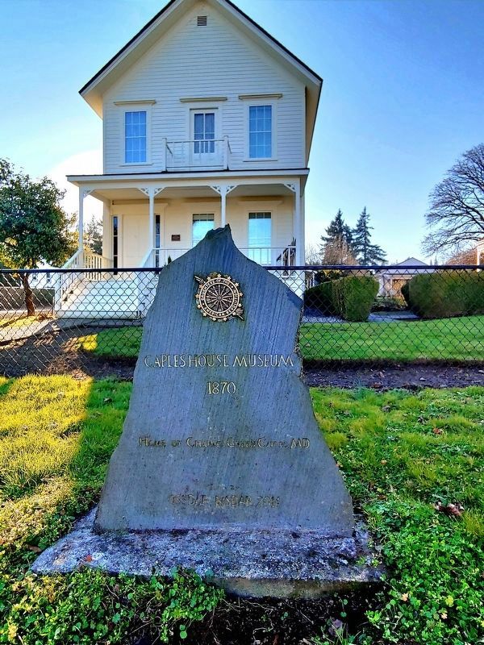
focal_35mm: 20
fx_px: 373
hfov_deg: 66.0
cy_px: 322
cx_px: 242
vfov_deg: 81.7
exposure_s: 1/333
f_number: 1.9
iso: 50
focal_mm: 2.18
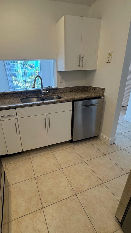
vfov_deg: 92.7
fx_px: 111
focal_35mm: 18
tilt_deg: -22.6
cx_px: 50
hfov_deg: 60.3
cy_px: 119
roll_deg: +3.2
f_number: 2.2
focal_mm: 2.22
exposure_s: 1/120
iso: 160
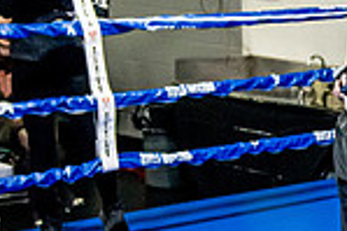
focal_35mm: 144
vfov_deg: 9.5
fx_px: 1386
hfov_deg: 13.0
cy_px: 111
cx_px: 612
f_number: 2.8
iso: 5000
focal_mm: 25
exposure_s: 1/800
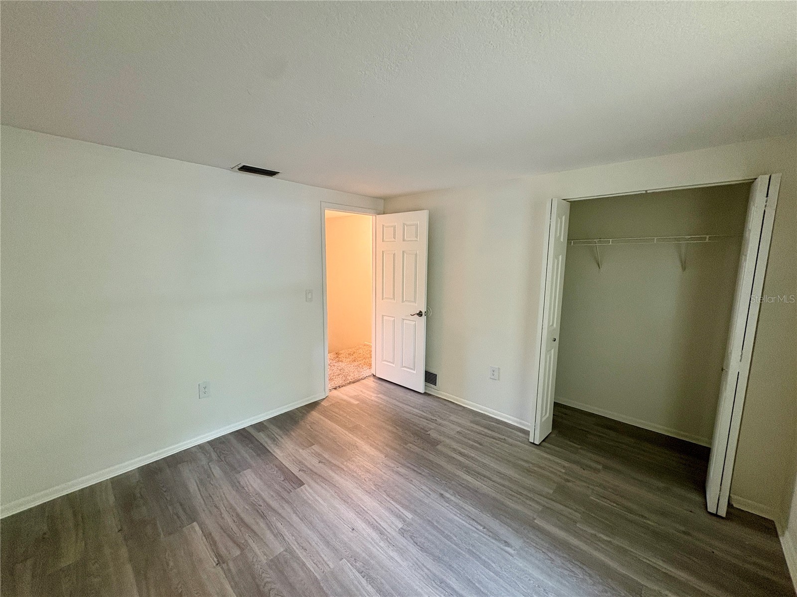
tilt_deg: -7.5
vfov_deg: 85.7
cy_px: 298
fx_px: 322
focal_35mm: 14
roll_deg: +0.4
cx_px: 398
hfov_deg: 102.1
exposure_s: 1/60
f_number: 2.2
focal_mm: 2.22
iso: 250
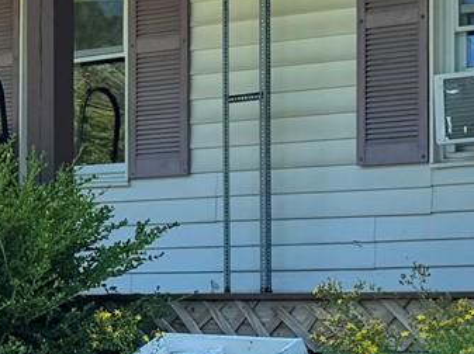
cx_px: -76
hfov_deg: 13.2
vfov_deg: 10.1
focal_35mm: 146
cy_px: 195
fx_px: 1997
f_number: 1.78
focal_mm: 6.76
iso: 80
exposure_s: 1/1059
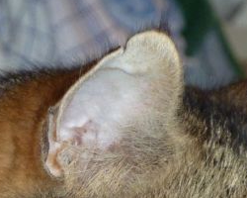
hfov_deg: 3.9
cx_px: 56
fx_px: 3604
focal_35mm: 493
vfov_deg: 3.1
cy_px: 260
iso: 200
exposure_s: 1/80
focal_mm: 25.9
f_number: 4.5
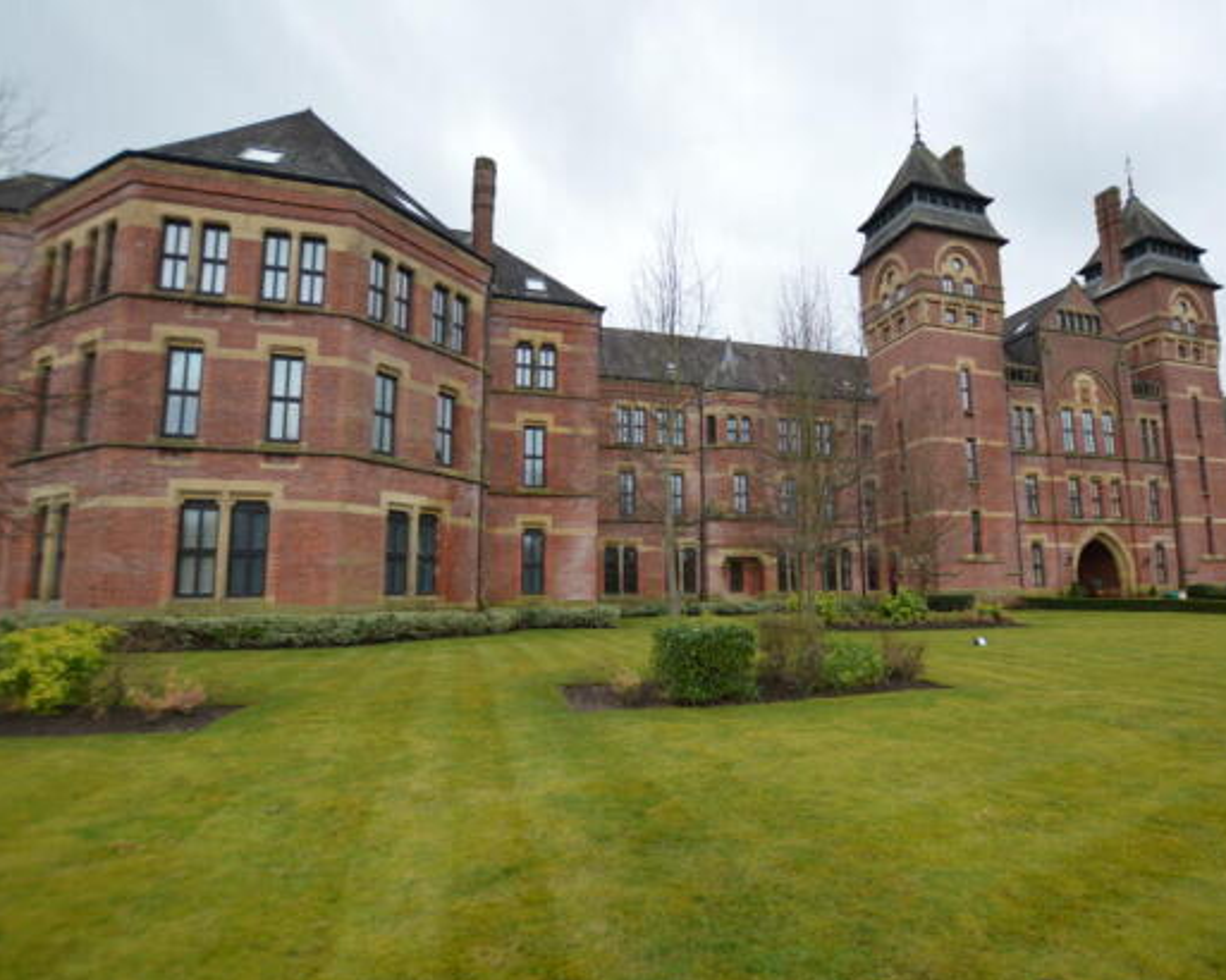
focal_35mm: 18
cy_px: 500
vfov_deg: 73.8
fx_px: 653
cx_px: 700
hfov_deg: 85.8
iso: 100
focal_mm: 10
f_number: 4
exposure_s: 1/160
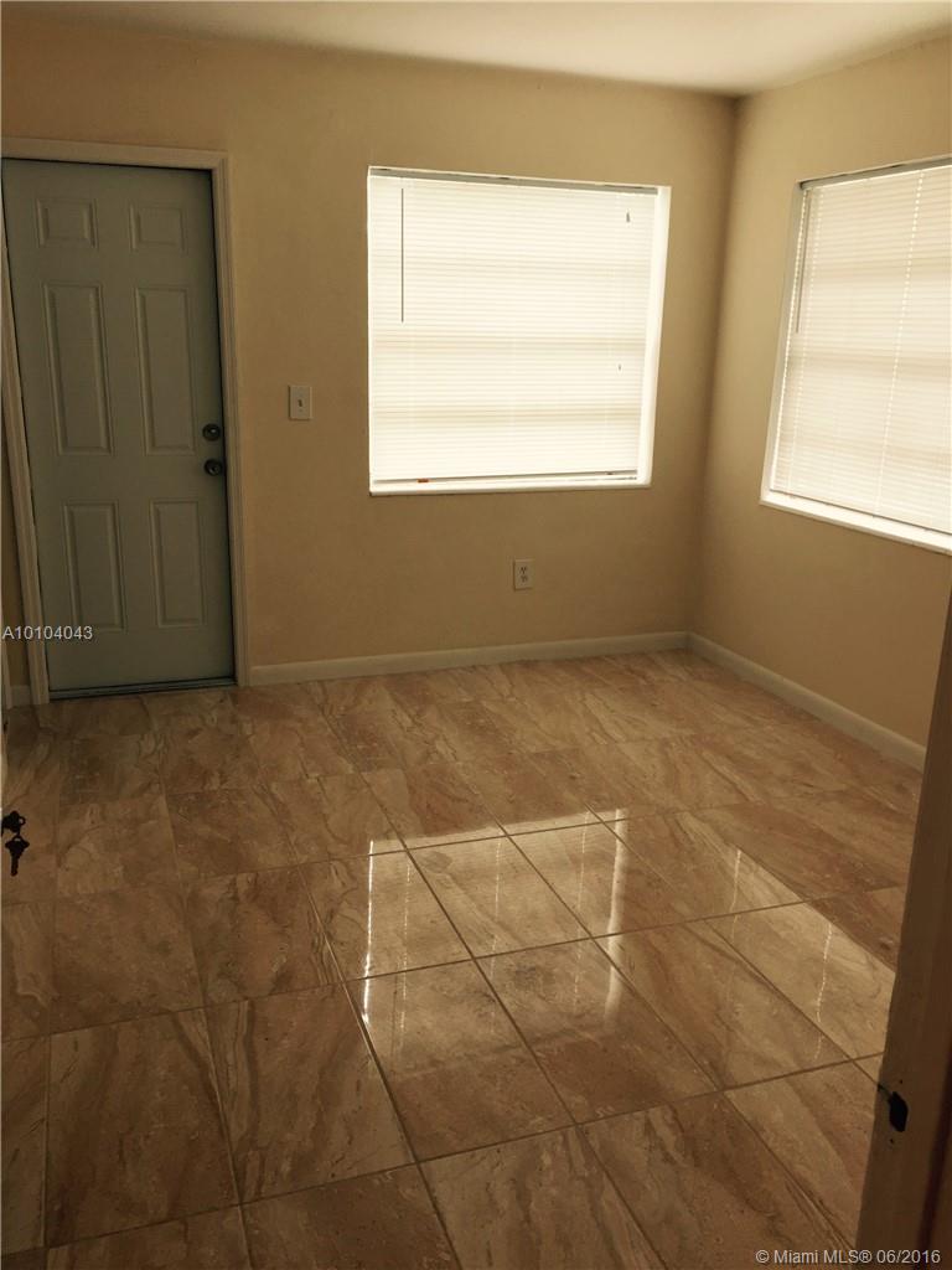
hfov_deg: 48.2
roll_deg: -1.8
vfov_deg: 61.7
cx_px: 476
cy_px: 635
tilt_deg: -14.8
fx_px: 1063
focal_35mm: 29
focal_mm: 4.15
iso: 32
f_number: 2.2
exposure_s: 1/40
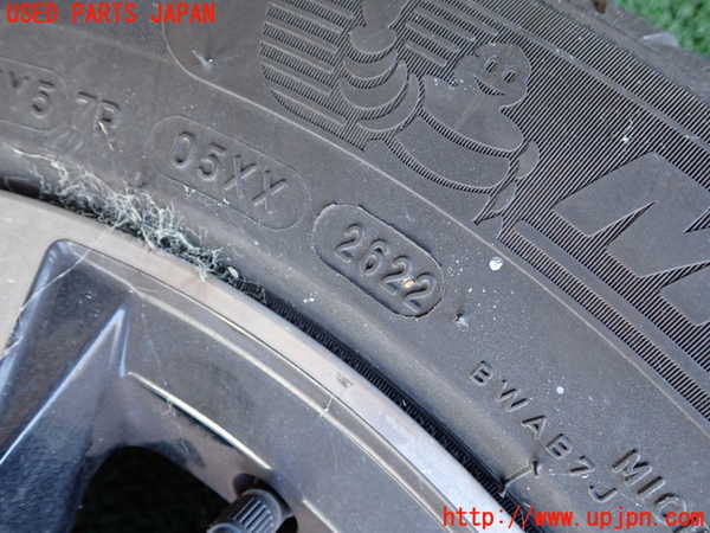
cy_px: 266
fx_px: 615
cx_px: 355
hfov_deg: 60.0
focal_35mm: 30
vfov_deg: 46.8
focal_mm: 5.4
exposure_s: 1/100
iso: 400
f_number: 2.3
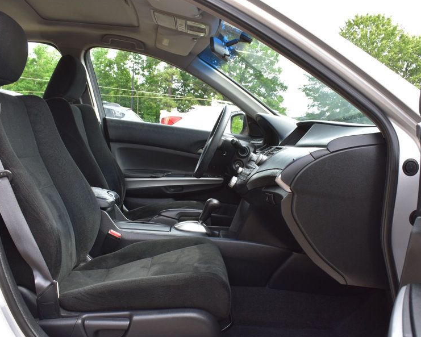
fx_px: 436
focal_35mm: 35
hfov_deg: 51.5
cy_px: 187
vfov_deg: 42.2
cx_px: 221
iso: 400
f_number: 9
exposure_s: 1/100
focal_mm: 18
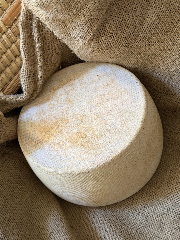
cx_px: 90
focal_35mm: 48
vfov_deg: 39.7
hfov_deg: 30.3
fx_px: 333
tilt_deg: -88.1
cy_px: 120
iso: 200
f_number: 1.78
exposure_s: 1/60
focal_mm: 6.76
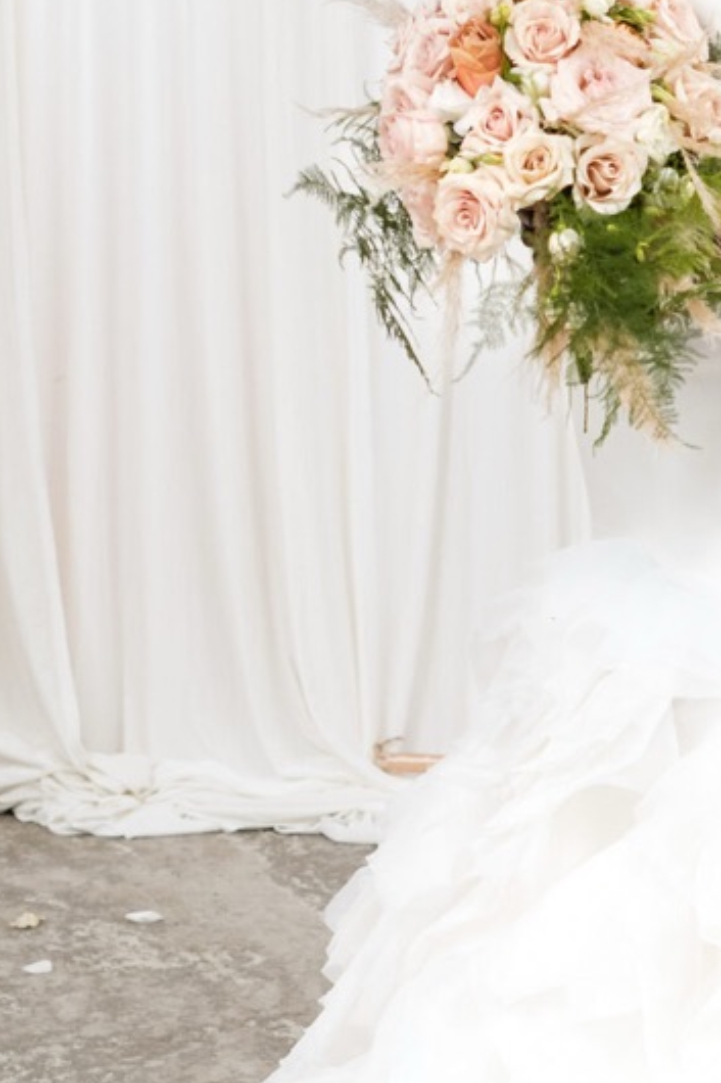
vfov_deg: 13.5
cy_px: 104
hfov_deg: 9.0
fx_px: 4539
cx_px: 718
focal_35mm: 151
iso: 2500
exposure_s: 1/200
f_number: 4
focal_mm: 50
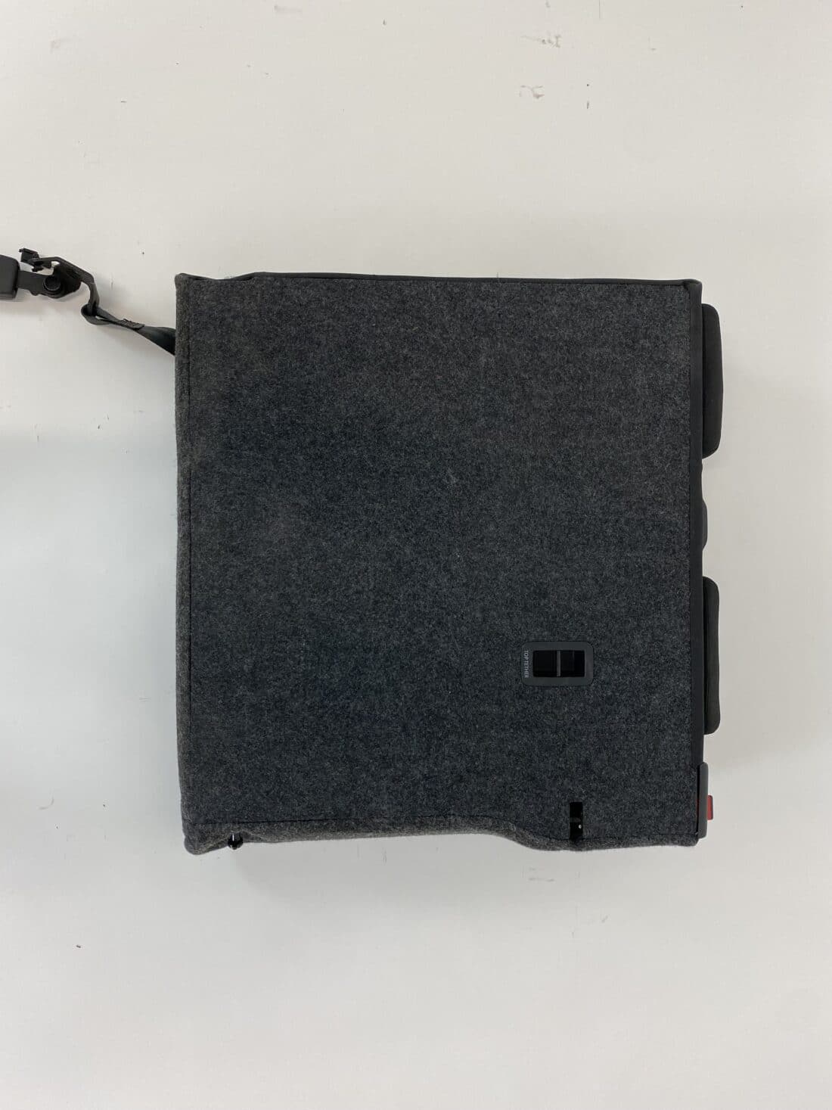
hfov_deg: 53.1
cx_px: 416
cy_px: 555
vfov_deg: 67.3
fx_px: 833
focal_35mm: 26
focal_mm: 4.25
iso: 100
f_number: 1.8
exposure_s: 1/100
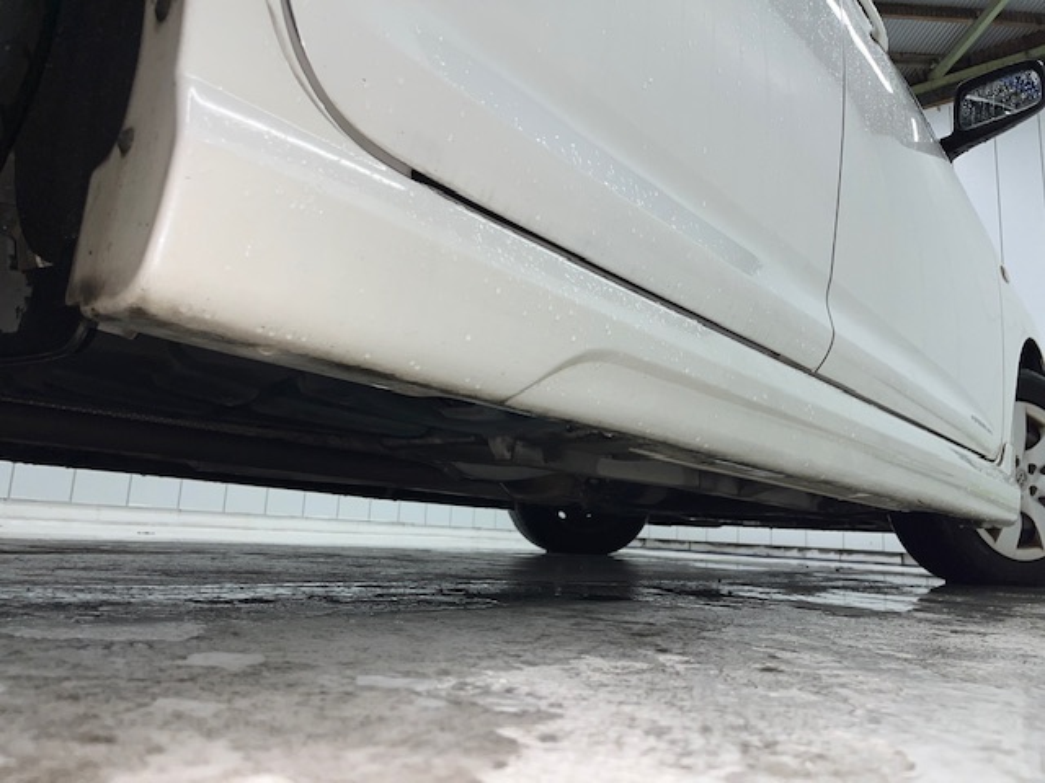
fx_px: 785
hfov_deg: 67.3
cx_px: 522
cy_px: 392
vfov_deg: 53.1
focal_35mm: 26
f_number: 1.6
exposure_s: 1/427
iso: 32
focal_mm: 5.1
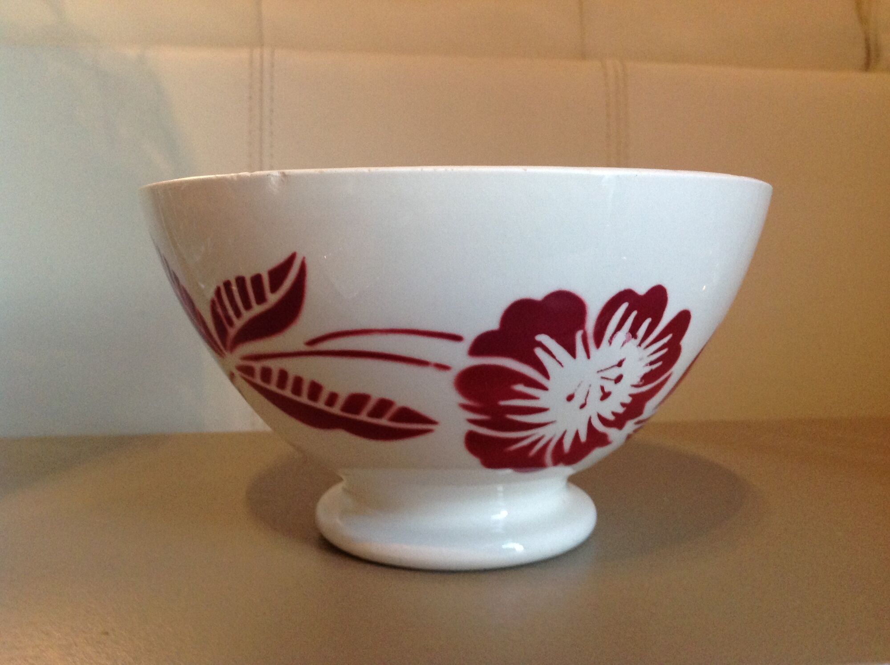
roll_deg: +0.4
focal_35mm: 35
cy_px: 332
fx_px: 899
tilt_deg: -6.3
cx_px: 445
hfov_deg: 52.7
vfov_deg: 40.6
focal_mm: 4.28
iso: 250
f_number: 2.4
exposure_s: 1/17
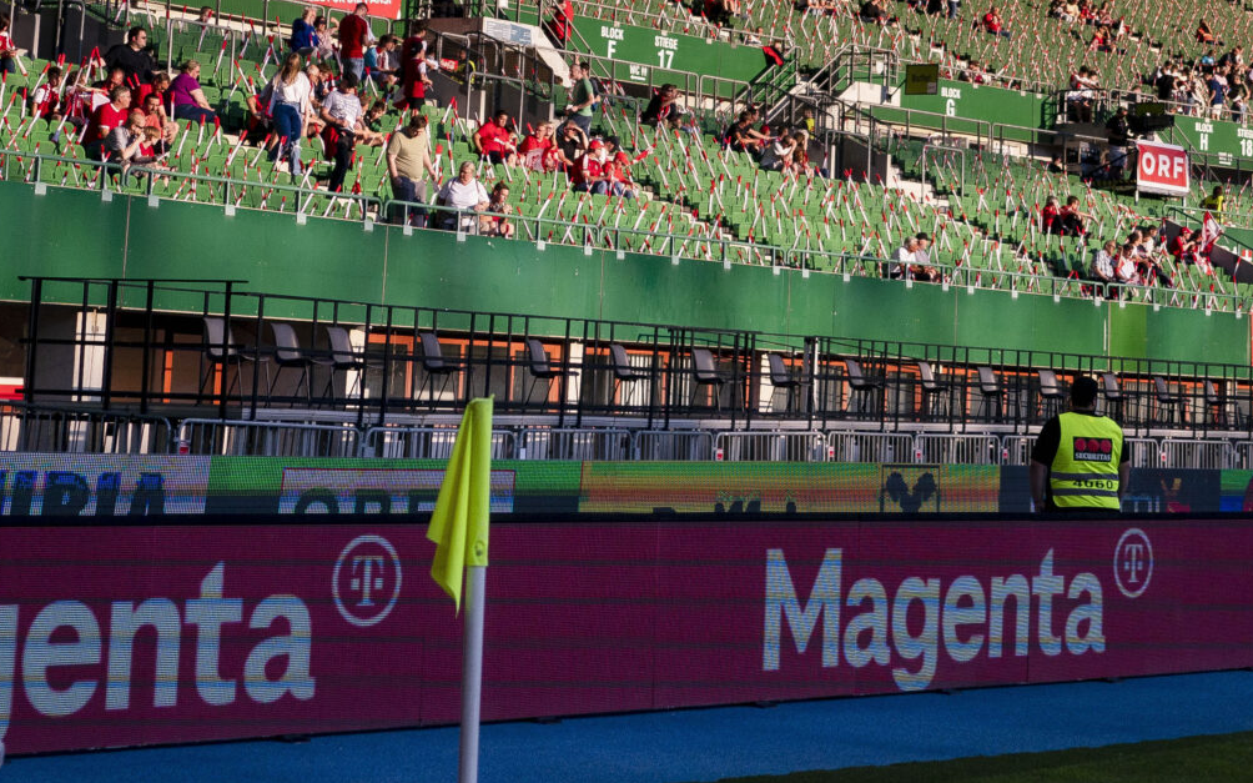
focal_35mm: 91
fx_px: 3107
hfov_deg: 22.7
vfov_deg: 13.8
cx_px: 790
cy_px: -227
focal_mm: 35
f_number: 2.8
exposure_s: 1/4000
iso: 160
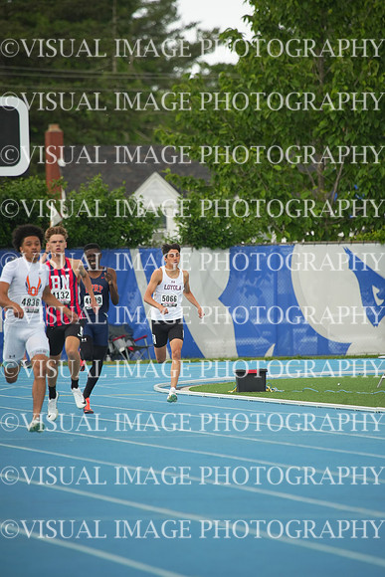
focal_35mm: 400
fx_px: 6412
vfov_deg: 5.2
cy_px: 288
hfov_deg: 3.4
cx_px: 192
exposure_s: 1/1250
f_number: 5.6
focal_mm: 400
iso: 1000
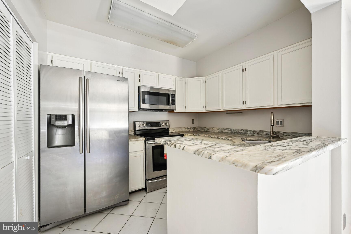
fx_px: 136
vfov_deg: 81.2
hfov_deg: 104.3
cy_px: 117
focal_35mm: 14
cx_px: 176
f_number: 9
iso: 200
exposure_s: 1/1.67
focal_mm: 14
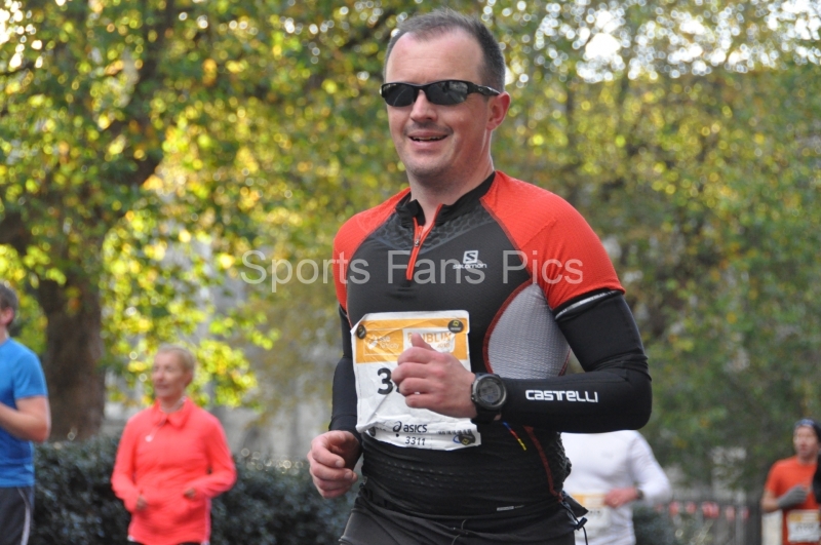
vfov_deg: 14.0
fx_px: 2220
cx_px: 410
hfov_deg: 20.9
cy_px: 272
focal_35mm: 98
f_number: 5
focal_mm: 65
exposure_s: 1/800
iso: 2000
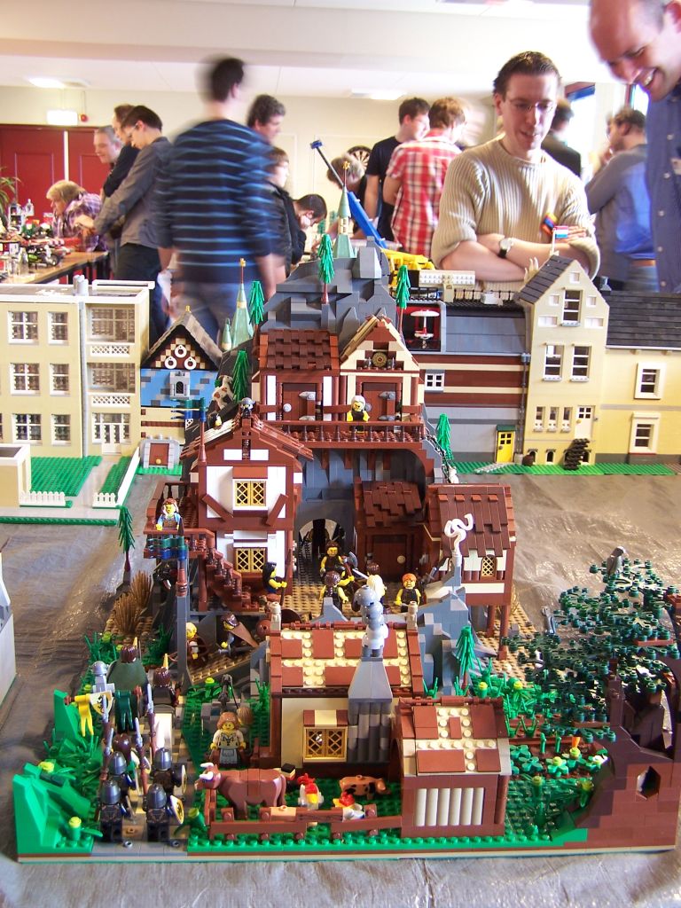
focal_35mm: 38
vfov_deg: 49.0
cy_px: 454
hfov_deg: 37.7
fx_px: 997
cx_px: 340
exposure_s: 1/2
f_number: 2.8
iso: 80
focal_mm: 6.3
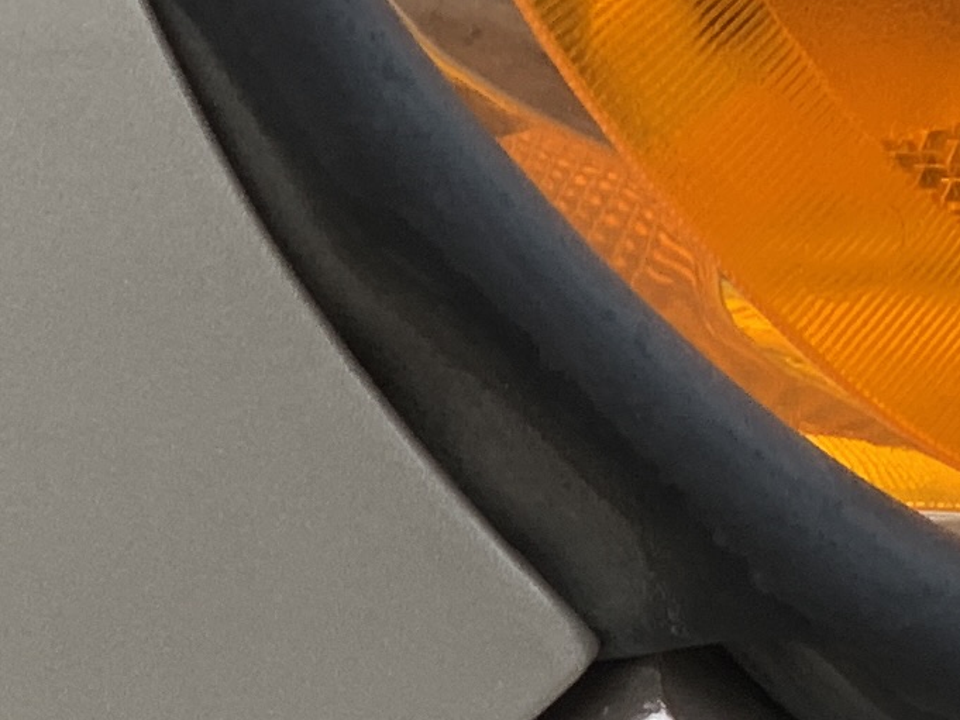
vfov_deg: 9.4
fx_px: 4272
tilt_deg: -38.4
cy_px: 1092
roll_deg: +2.1
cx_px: -812
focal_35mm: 154
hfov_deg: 11.8
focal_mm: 4.25
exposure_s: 1/161
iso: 25
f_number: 1.8
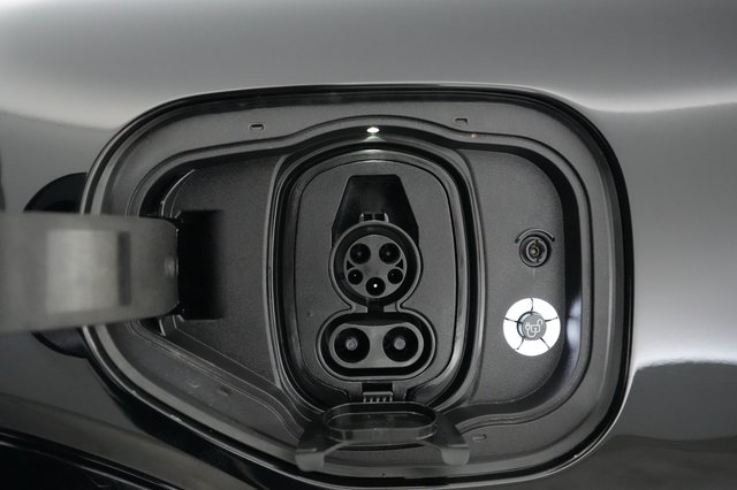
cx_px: 368
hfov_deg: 65.5
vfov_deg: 46.4
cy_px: 245
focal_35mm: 28
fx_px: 573
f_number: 3.2
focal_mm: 28
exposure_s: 1/160
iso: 12800
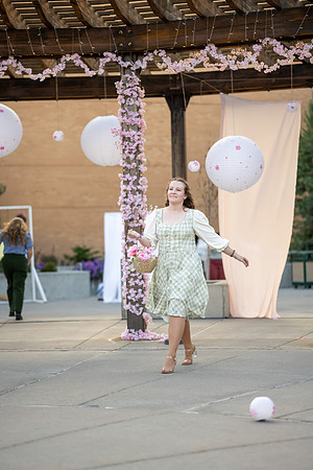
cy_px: 235
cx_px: 156
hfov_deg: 16.1
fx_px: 1108
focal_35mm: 85
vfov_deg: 23.9
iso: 400
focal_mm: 85
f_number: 1.8
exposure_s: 1/1000
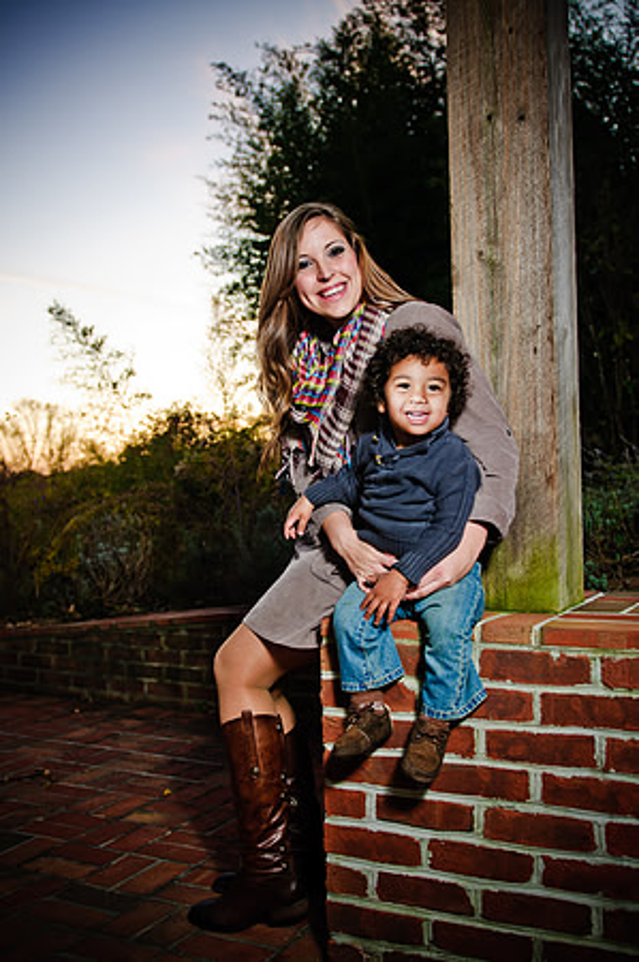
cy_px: 481
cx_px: 320
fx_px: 961
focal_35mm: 36
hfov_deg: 36.8
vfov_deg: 53.2
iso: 200
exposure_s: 1/60
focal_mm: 24
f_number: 2.8
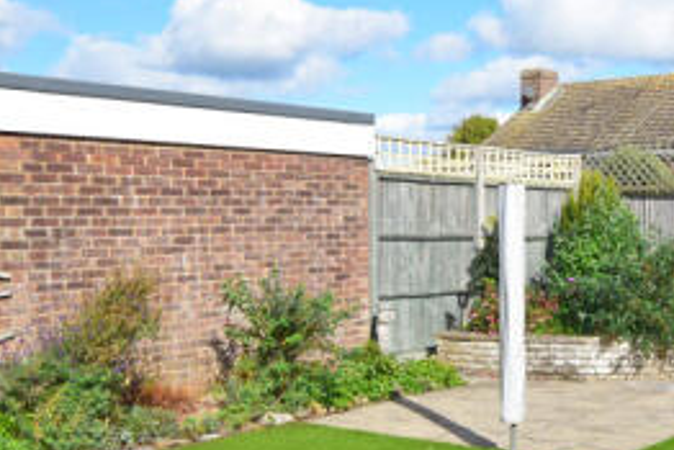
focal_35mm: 56
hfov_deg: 34.3
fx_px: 1054
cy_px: 305
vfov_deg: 24.0
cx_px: 552
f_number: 11
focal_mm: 15
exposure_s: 1/400
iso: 400
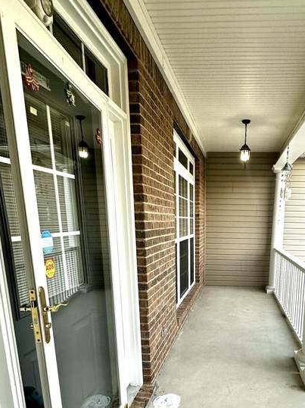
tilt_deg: -13.4
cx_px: 220
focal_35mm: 25
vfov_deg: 66.7
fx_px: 294
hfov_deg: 52.9
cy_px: 286
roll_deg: -1.6
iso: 125
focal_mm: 2.22
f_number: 2.2
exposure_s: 1/99
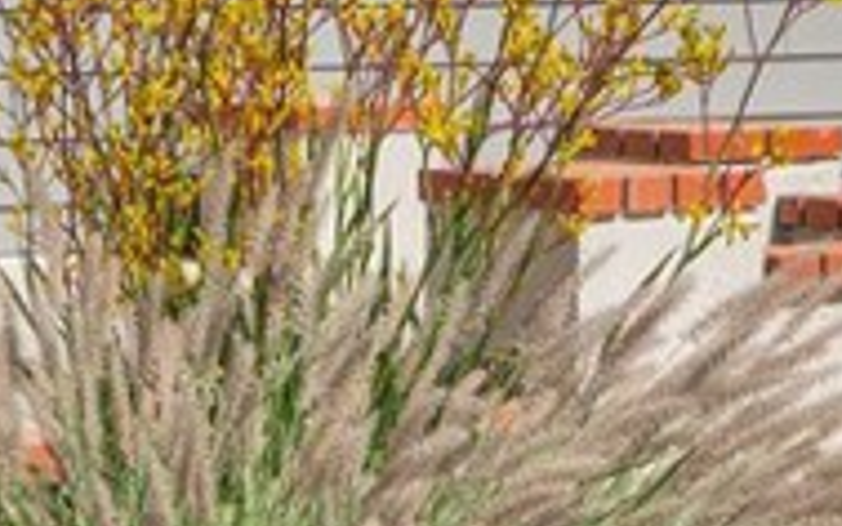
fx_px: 4427
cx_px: -129
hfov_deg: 10.7
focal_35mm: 193
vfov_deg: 6.7
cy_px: -100
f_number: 8
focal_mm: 35
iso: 200
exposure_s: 1/250
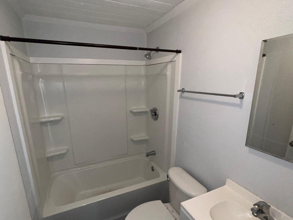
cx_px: 137
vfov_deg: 74.5
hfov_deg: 90.9
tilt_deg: -15.1
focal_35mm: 17
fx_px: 144
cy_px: 122
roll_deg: +0.2
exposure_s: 1/118
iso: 64
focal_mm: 1.57
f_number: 1.8
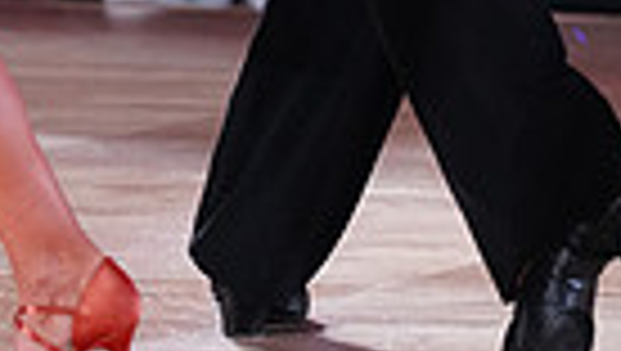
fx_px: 14095
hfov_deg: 2.5
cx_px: 209
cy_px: -504
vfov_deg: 1.4
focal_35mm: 855
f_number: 2.8
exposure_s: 1/320
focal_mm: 194
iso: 2500
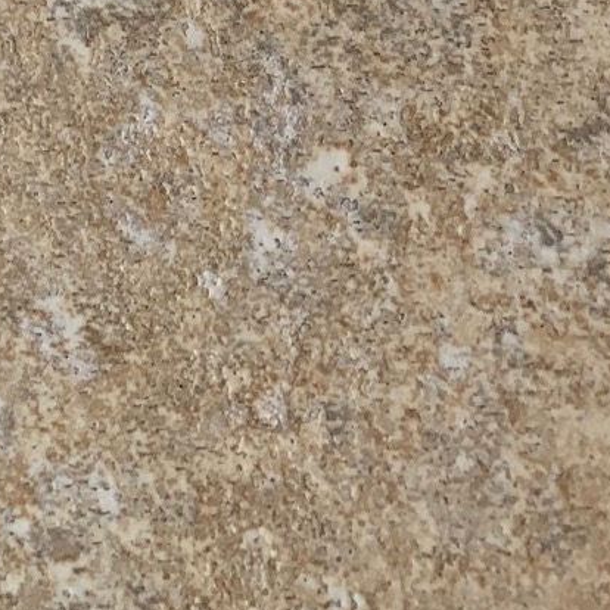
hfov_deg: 14.4
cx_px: -346
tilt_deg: -62.3
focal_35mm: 112
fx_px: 2233
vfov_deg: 14.5
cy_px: -318
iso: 25
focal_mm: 4.25
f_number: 1.8
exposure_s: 1/258
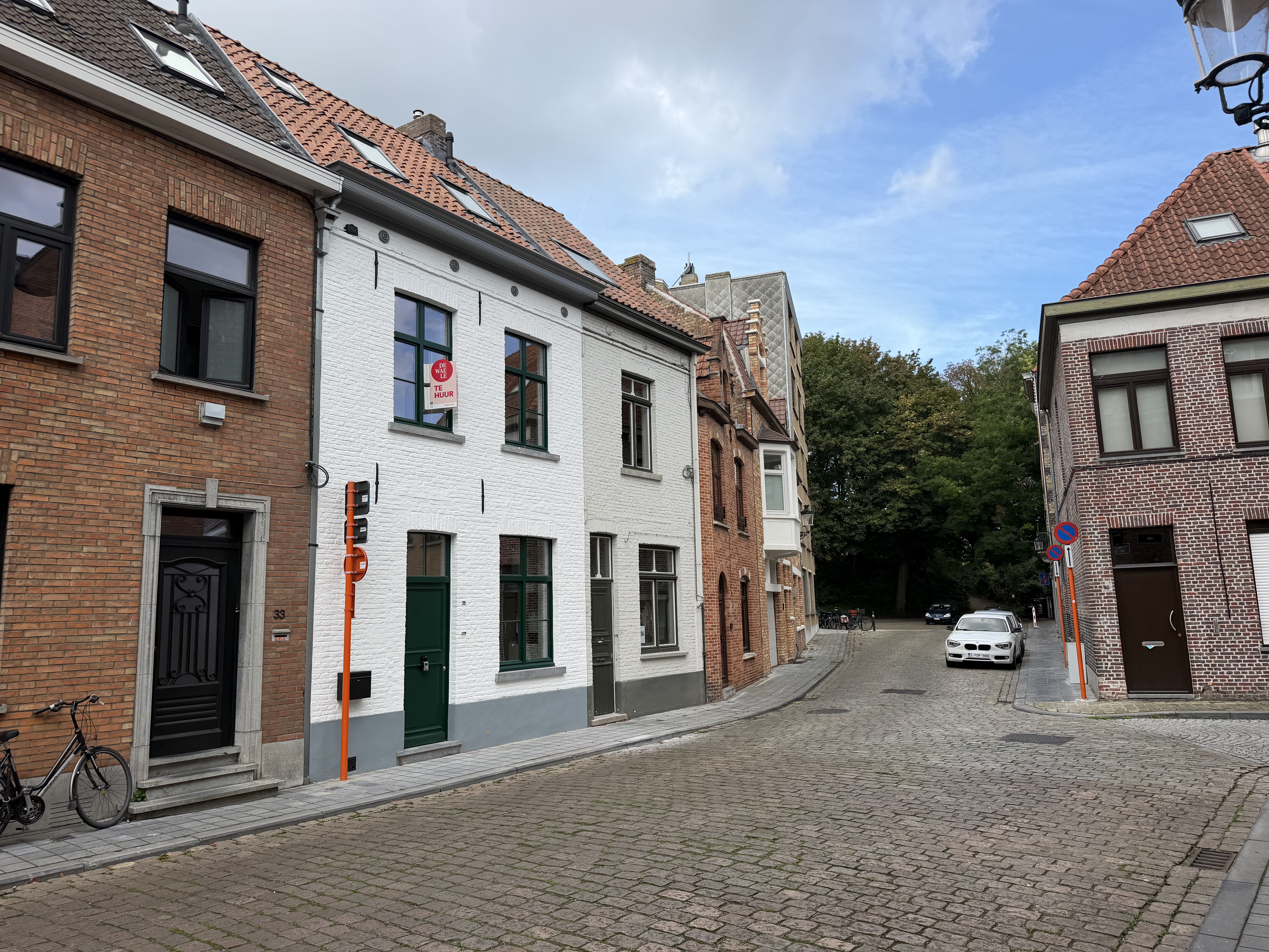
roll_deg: +0.8
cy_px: 476
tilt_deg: +8.2
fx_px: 880
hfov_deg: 71.6
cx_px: 634
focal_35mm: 24
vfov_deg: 56.8
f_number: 1.78
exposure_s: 1/2525
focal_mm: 6.76
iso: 80
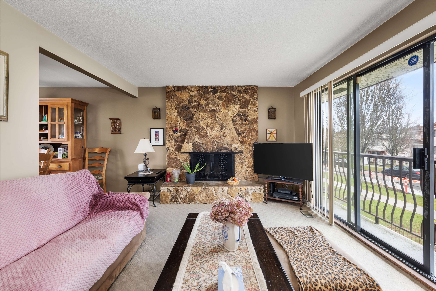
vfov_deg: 81.2
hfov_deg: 104.2
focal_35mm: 14
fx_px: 170
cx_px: 218
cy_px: 146
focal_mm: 14
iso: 200
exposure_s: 1/20
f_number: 8
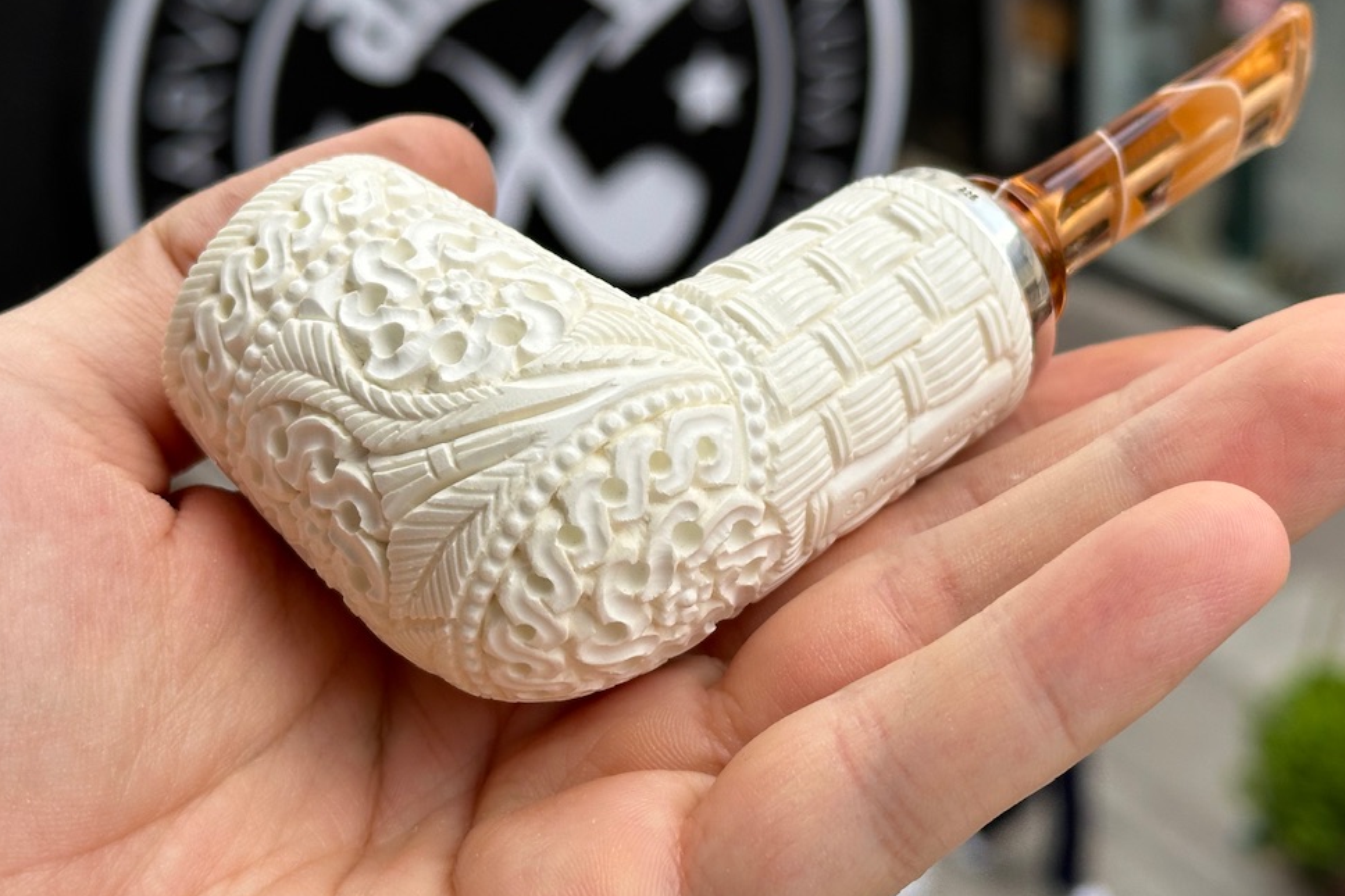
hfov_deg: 30.5
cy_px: 322
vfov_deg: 20.6
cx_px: 743
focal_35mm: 66
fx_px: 2465
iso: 64
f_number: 1.78
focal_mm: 6.86
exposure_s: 1/797
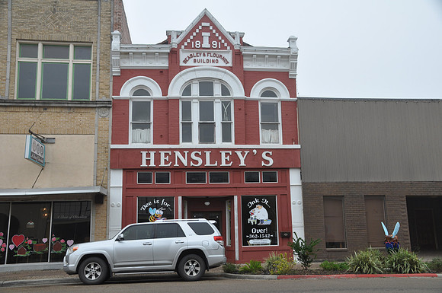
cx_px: 221
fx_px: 478
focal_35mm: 39
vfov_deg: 34.1
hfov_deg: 49.6
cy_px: 146
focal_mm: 26
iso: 200
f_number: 7.1
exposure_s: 1/50
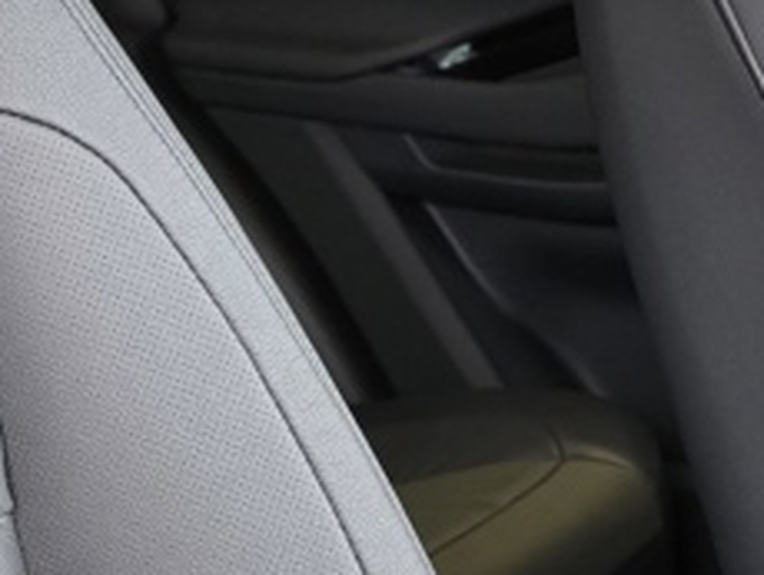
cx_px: 7
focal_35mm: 100
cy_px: 113
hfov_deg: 19.1
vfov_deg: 14.7
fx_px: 2209
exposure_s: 1/100
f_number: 1.7
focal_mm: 6.3
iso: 1000
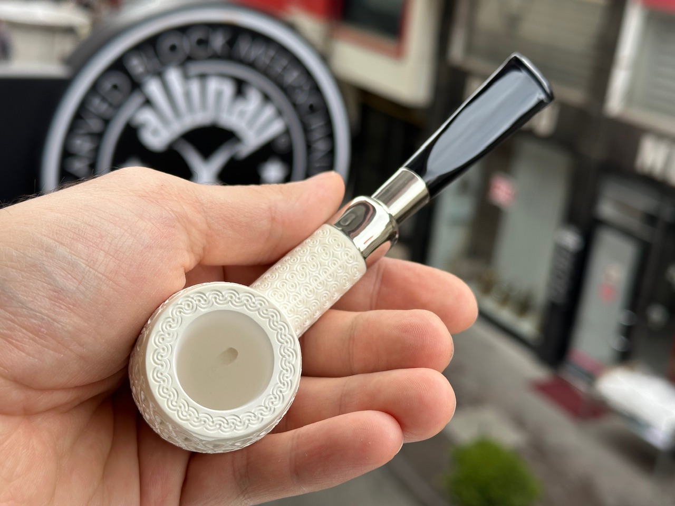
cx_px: 338
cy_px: 253
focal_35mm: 48
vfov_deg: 30.3
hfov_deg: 39.7
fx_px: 936
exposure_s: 1/990
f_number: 1.78
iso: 64
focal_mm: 6.86
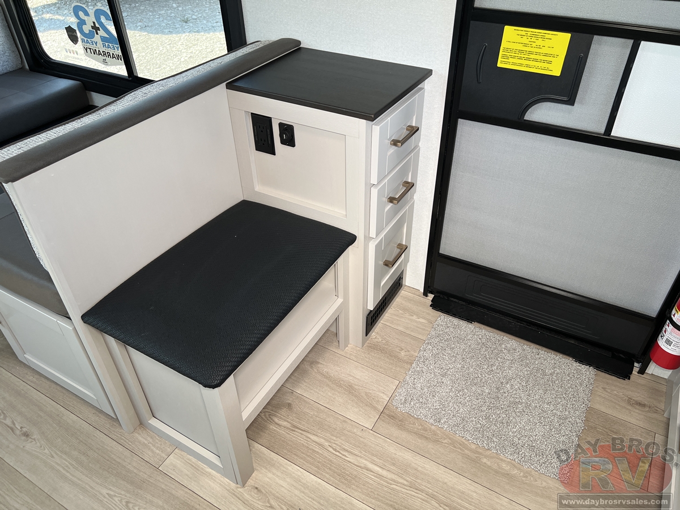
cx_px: 340
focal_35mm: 26
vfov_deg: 53.1
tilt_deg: -39.4
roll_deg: +3.3
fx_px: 511
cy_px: 255
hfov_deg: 67.3
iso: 80
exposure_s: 1/121
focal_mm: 5.7
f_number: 1.5
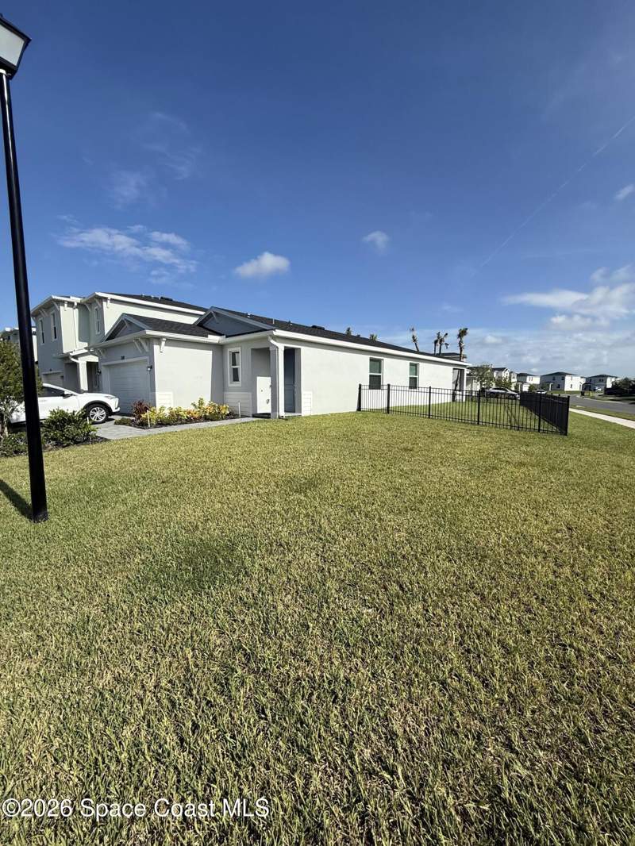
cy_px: 423
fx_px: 342
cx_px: 318
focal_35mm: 14
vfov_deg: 102.1
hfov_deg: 85.7
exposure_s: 1/3460
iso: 50
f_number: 2.2
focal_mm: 2.22
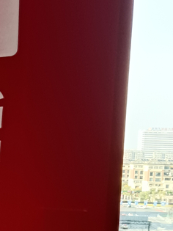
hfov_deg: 15.7
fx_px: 587
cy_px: 219
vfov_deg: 21.6
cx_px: -66
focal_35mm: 88
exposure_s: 1/50
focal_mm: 3.96
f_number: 1.8
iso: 772
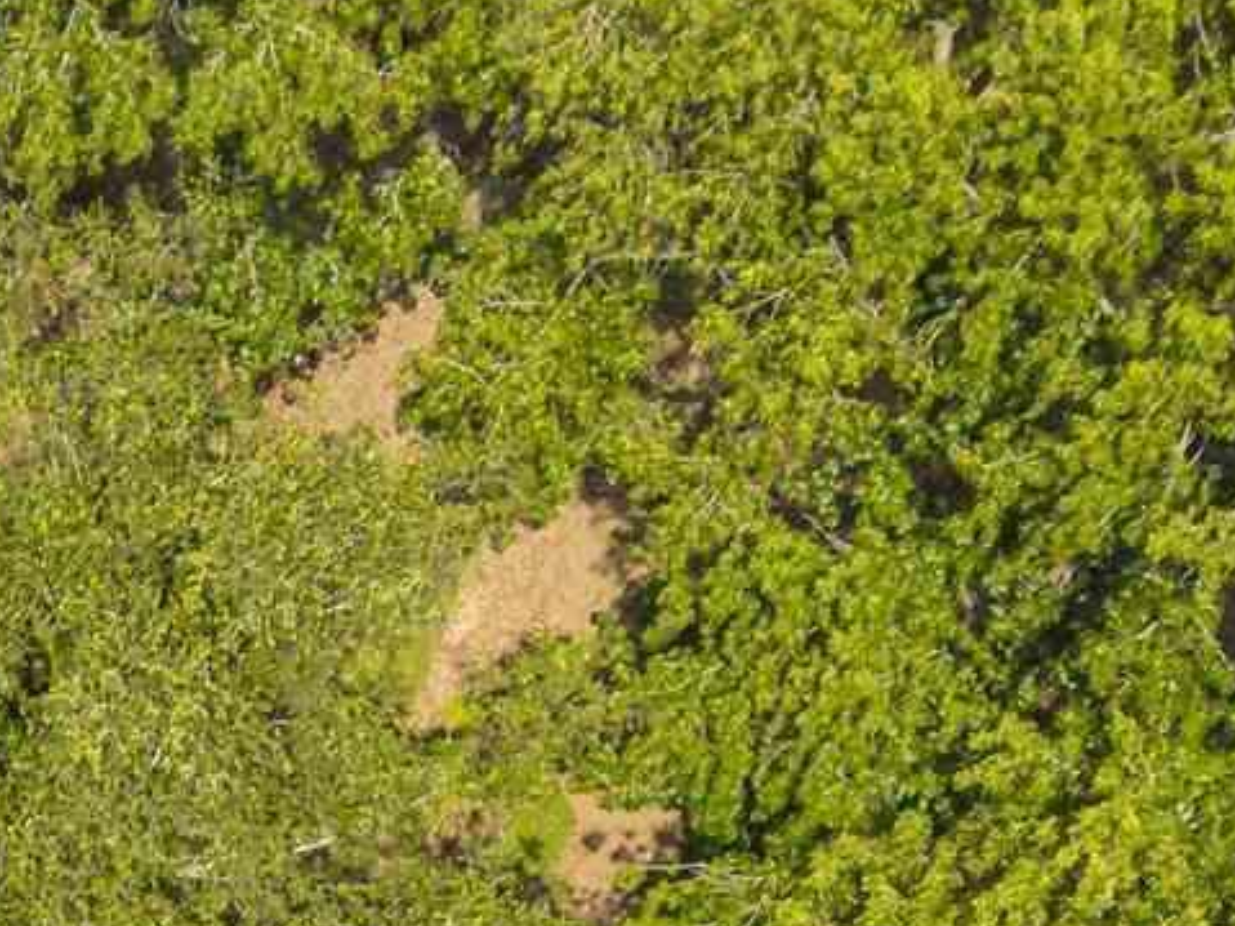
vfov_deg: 8.1
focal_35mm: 154
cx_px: -570
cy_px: 2899
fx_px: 5493
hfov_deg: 12.3
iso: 200
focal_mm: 8.67
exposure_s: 1/8000
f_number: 1.8
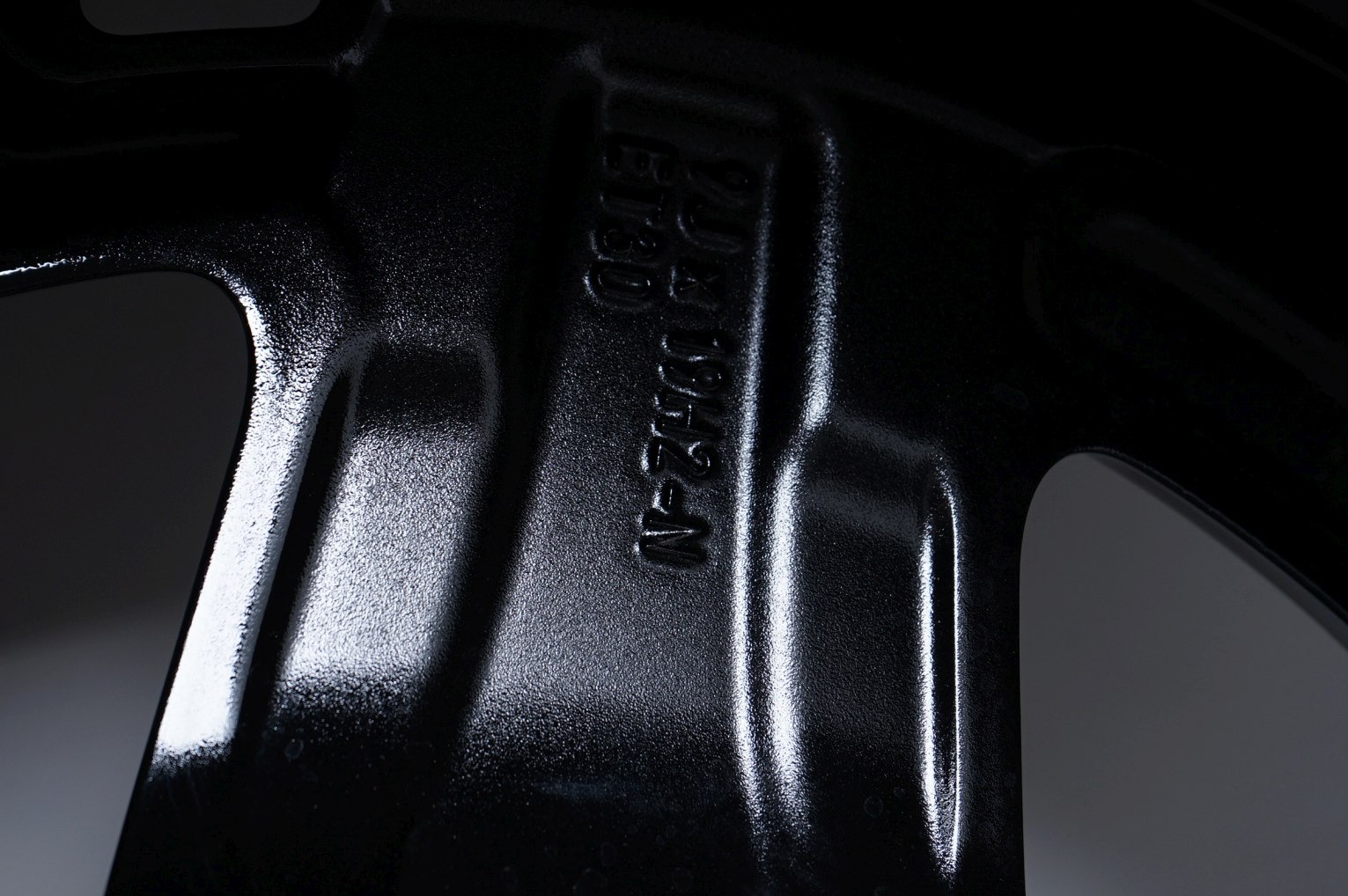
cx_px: 655
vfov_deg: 17.2
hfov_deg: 25.7
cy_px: 353
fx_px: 2956
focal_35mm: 79
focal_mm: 63
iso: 250
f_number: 7.1
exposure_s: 1/125
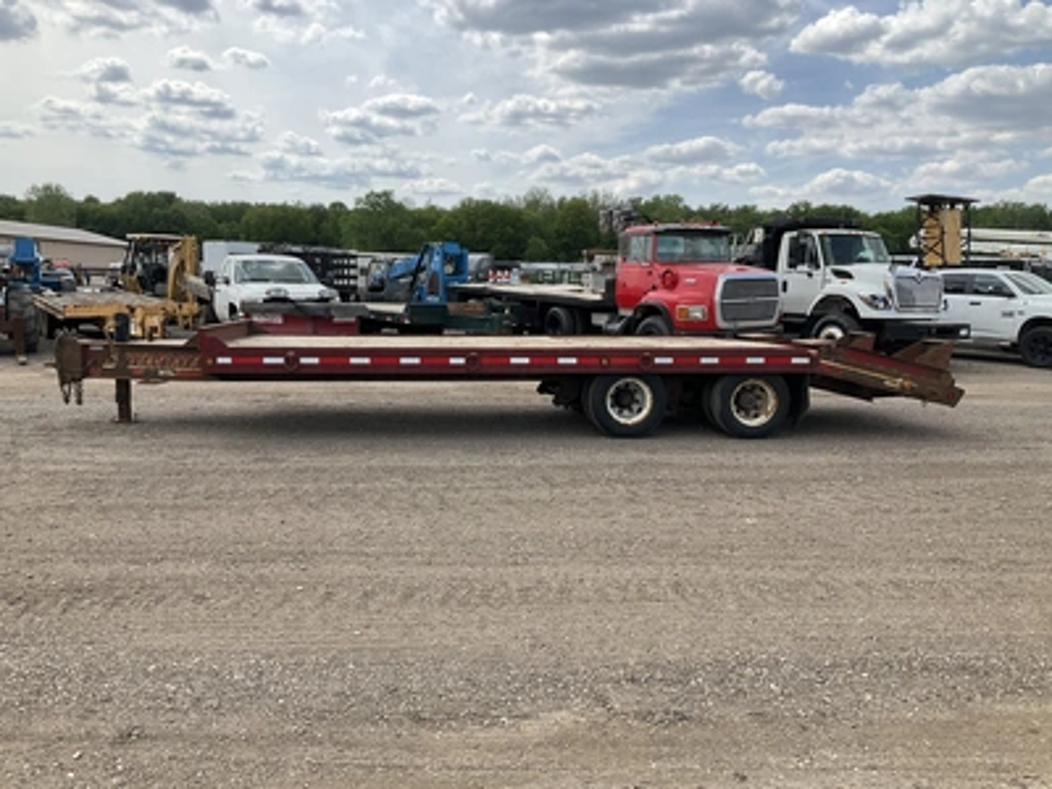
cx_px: 526
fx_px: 881
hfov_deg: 61.7
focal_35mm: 29
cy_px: 394
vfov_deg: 48.2
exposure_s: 1/1730
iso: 25
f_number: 1.8
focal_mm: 3
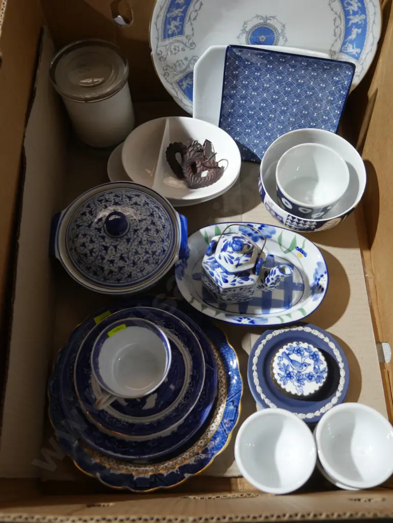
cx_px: 196
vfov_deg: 53.9
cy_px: 262
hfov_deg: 41.8
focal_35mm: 34
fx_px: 514
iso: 1000
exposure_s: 1/60
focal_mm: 17
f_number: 4
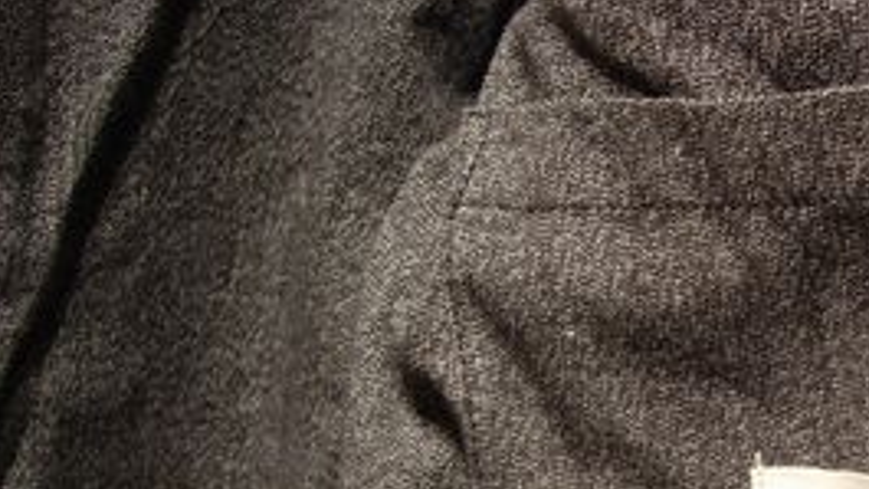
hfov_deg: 26.4
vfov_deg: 15.1
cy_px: 540
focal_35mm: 78
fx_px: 1797
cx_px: 764
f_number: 2.8
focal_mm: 7.8
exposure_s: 1/4
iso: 86
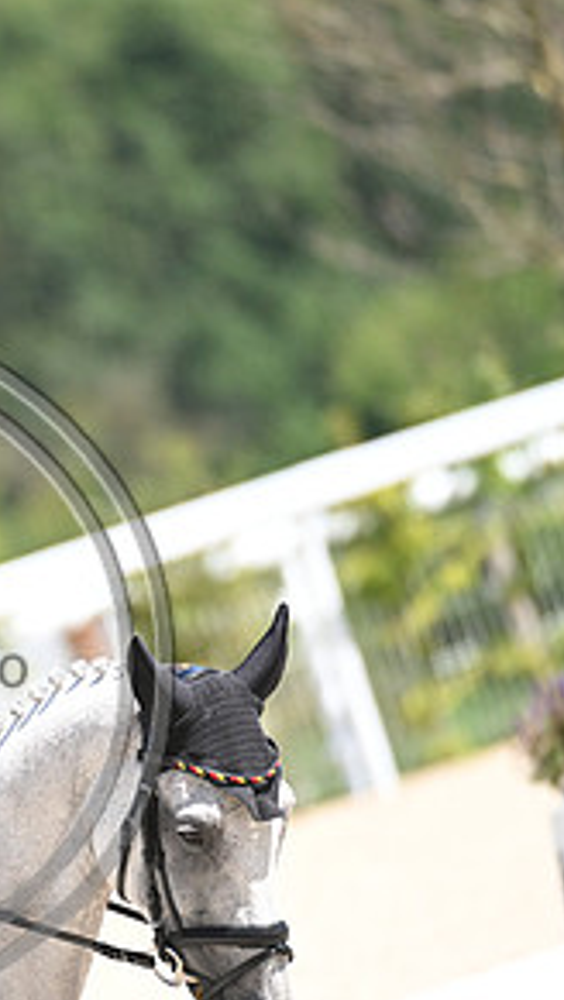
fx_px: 22194
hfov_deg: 1.5
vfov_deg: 2.6
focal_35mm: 836
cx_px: -220
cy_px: 620
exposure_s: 1/1600
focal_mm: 400
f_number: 4.5
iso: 640
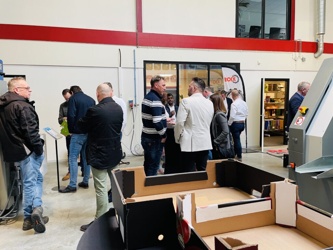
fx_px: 250
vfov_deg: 53.1
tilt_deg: -3.5
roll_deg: +0.9
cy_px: 125
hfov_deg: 67.3
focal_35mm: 26
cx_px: 166
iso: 80
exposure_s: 1/50
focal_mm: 4.2
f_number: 1.6
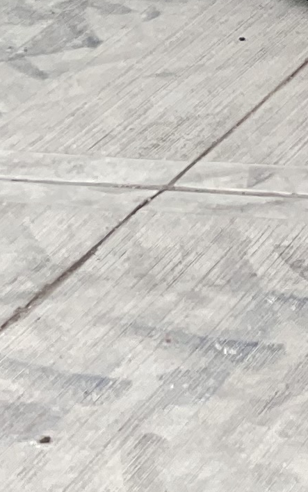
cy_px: -404
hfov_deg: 6.5
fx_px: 2348
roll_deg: -1.1
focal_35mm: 175
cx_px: 1054
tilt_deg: -9.9
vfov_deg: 11.1
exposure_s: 1/524
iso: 16
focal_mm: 3
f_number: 1.8
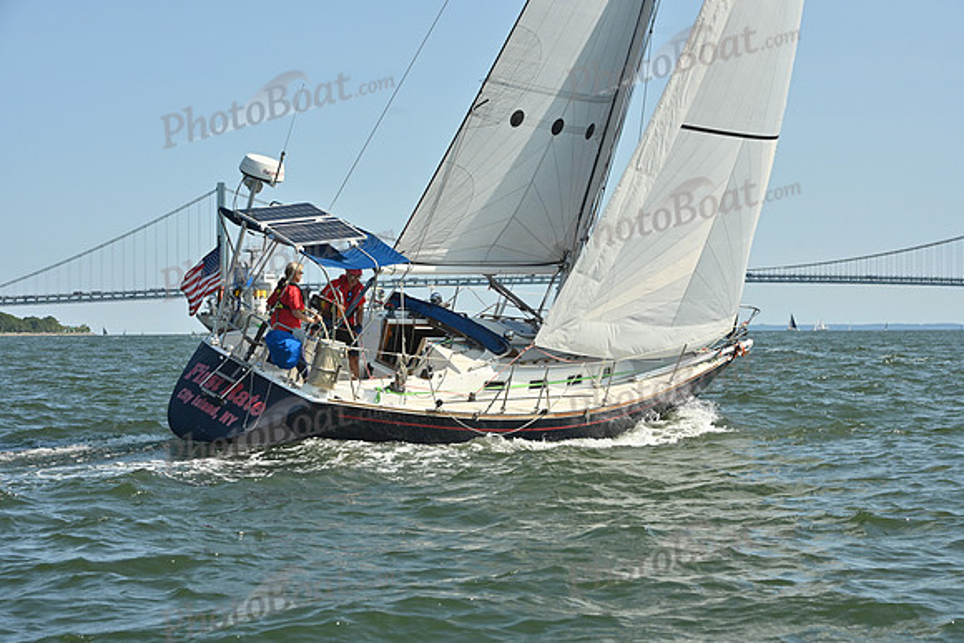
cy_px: 322
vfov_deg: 16.7
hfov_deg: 24.8
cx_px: 482
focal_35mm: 82
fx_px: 2196
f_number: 9
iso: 320
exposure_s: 1/1250
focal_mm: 82
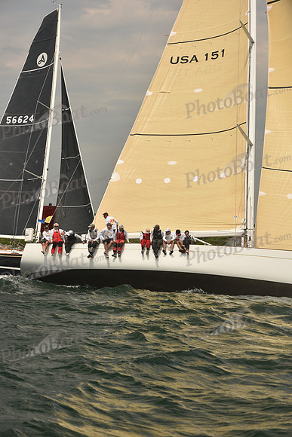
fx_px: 1192
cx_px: 146
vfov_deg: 20.8
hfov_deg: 14.0
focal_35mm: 98
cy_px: 218
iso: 250
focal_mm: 98
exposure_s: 1/640
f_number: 7.1
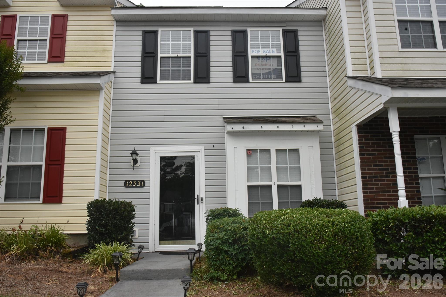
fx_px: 372
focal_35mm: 30
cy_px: 148
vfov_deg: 43.6
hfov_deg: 61.9
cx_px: 223
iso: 2500
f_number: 18
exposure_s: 1/200
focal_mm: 30
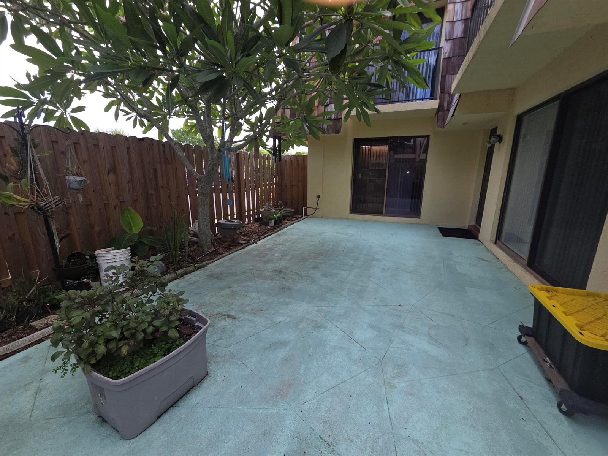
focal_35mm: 13
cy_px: 228
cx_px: 304
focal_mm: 2.2
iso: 50
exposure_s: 1/172
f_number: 2.2
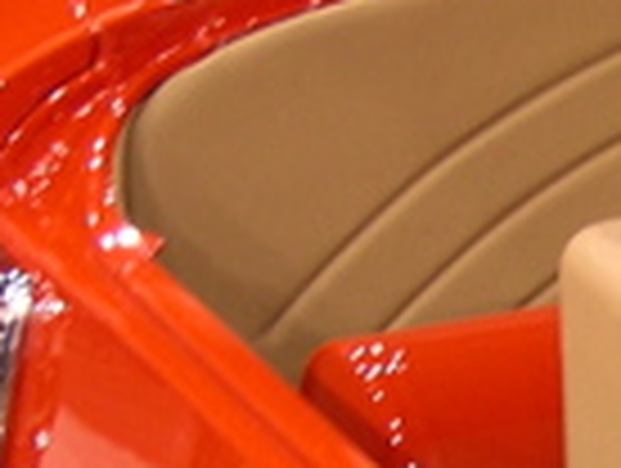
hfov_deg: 8.5
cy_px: 706
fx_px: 3954
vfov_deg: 6.7
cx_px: 1282
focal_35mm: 220
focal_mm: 8
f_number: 2.8
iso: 100
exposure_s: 1/12.4
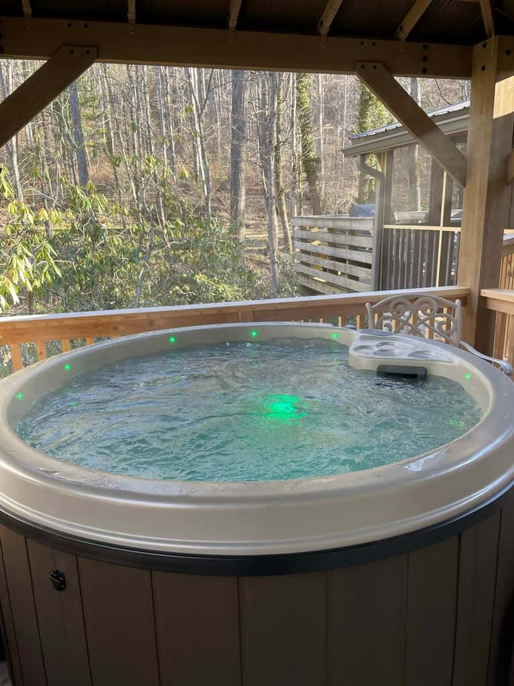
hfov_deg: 53.1
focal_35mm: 26
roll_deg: +1.5
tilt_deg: -13.7
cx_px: 257
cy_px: 343
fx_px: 515
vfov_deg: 67.3
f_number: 1.6
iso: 50
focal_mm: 4.2
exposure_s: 1/121
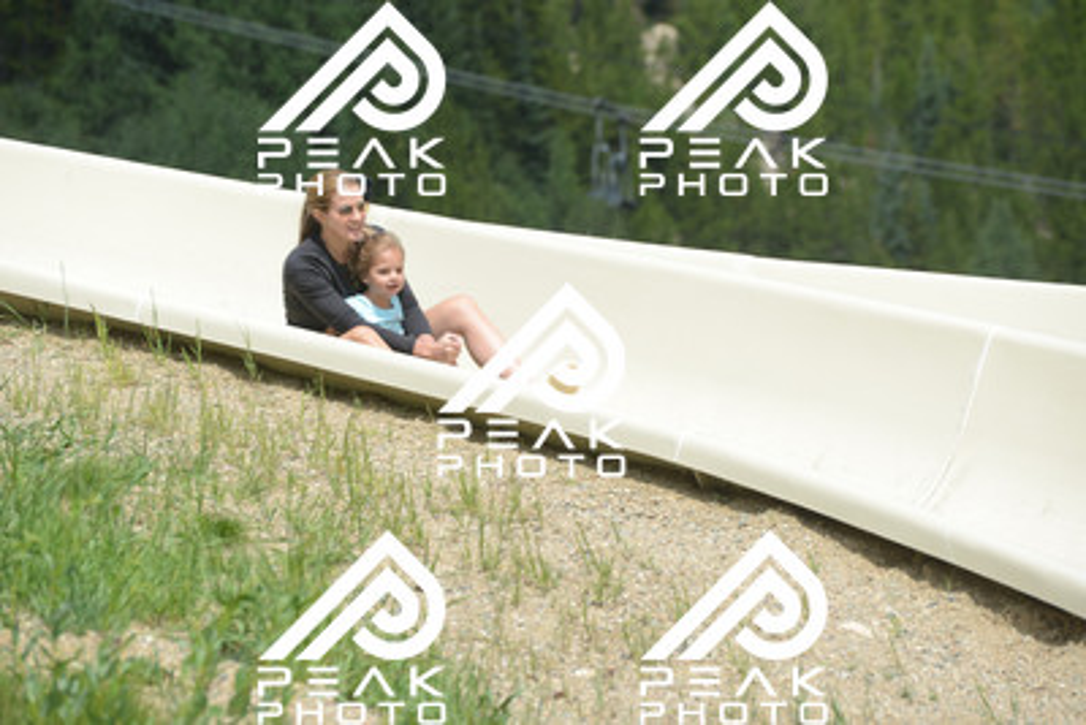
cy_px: 362
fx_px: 5884
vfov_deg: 7.0
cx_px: 543
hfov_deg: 10.5
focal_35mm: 195
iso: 180
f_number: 6.3
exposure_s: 1/640
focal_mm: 195
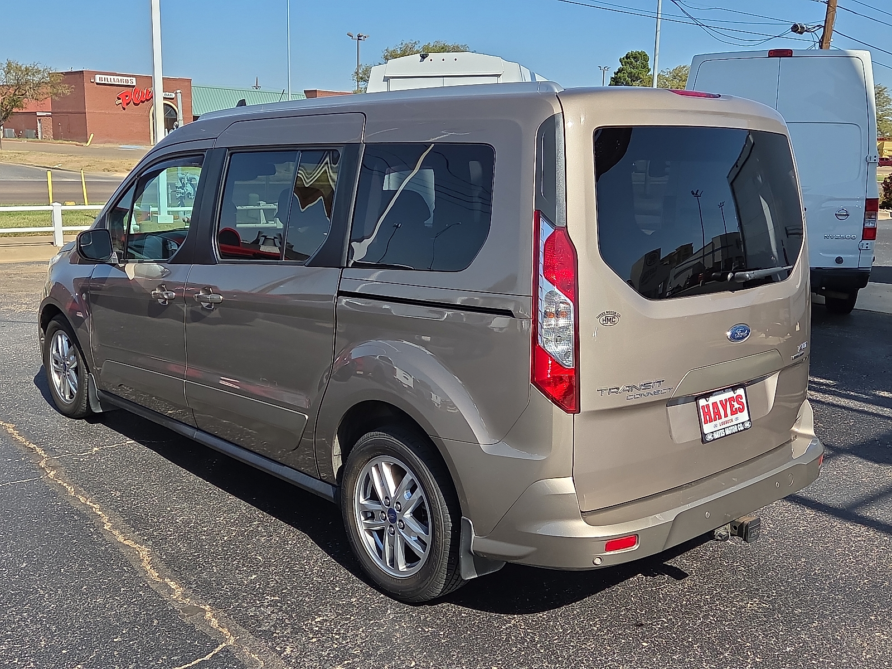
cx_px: 446
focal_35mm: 35
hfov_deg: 52.6
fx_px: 902
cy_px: 334
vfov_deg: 40.7
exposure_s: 1/1667
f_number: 1.8
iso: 25
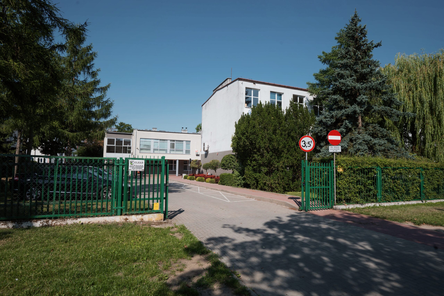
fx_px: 240
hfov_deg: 85.4
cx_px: 222
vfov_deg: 63.2
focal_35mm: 20
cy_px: 148
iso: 100
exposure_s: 1/250
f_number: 10
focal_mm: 19.5
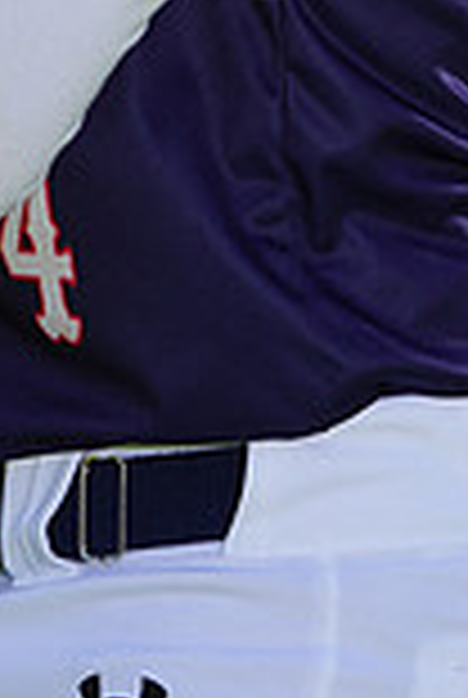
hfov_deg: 1.8
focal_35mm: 780
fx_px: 15141
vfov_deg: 2.6
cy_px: -567
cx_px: 61
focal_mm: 209
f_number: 8
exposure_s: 1/250
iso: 100
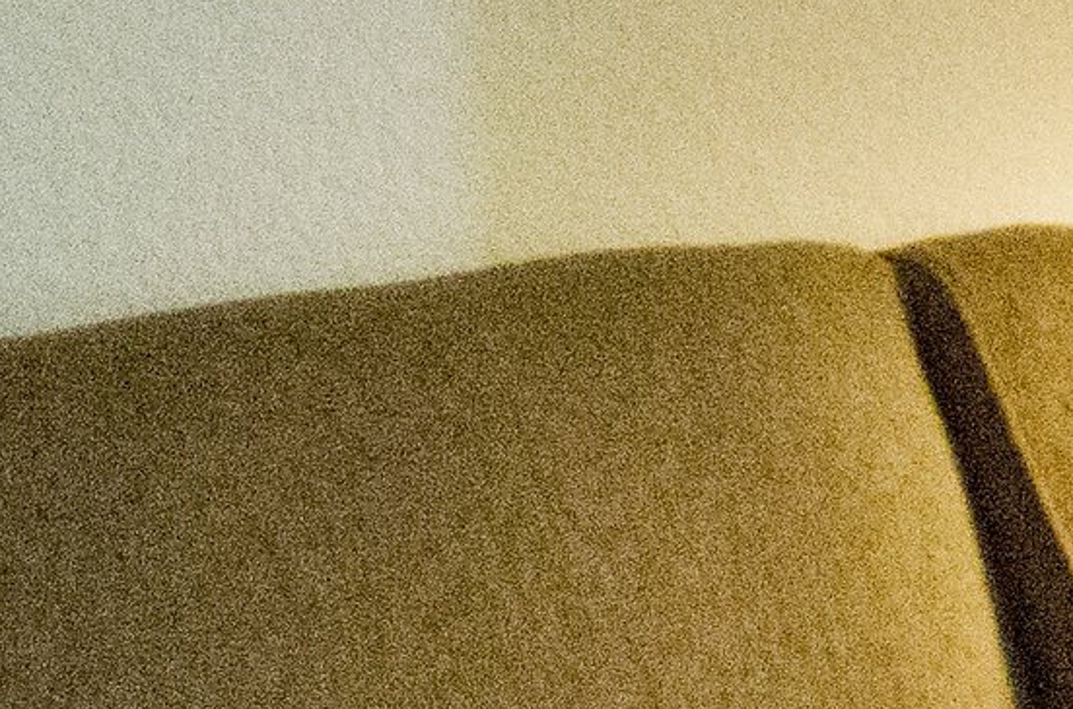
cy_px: 58
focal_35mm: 274
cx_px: 2406
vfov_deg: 5.0
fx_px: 8146
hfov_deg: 7.2
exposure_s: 1/250
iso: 6400
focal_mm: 28
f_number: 6.3
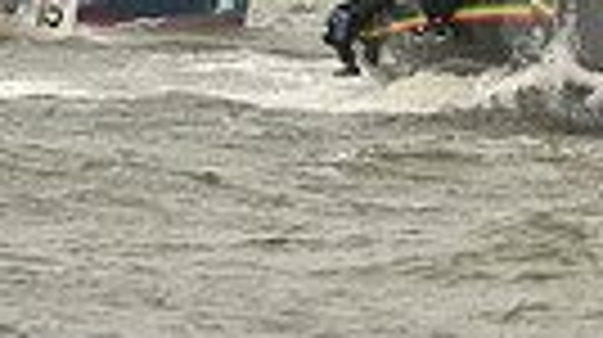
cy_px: -816
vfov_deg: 1.3
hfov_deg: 2.4
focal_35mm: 910
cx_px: 758
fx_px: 14533
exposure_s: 1/1000
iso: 400
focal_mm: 200
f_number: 8
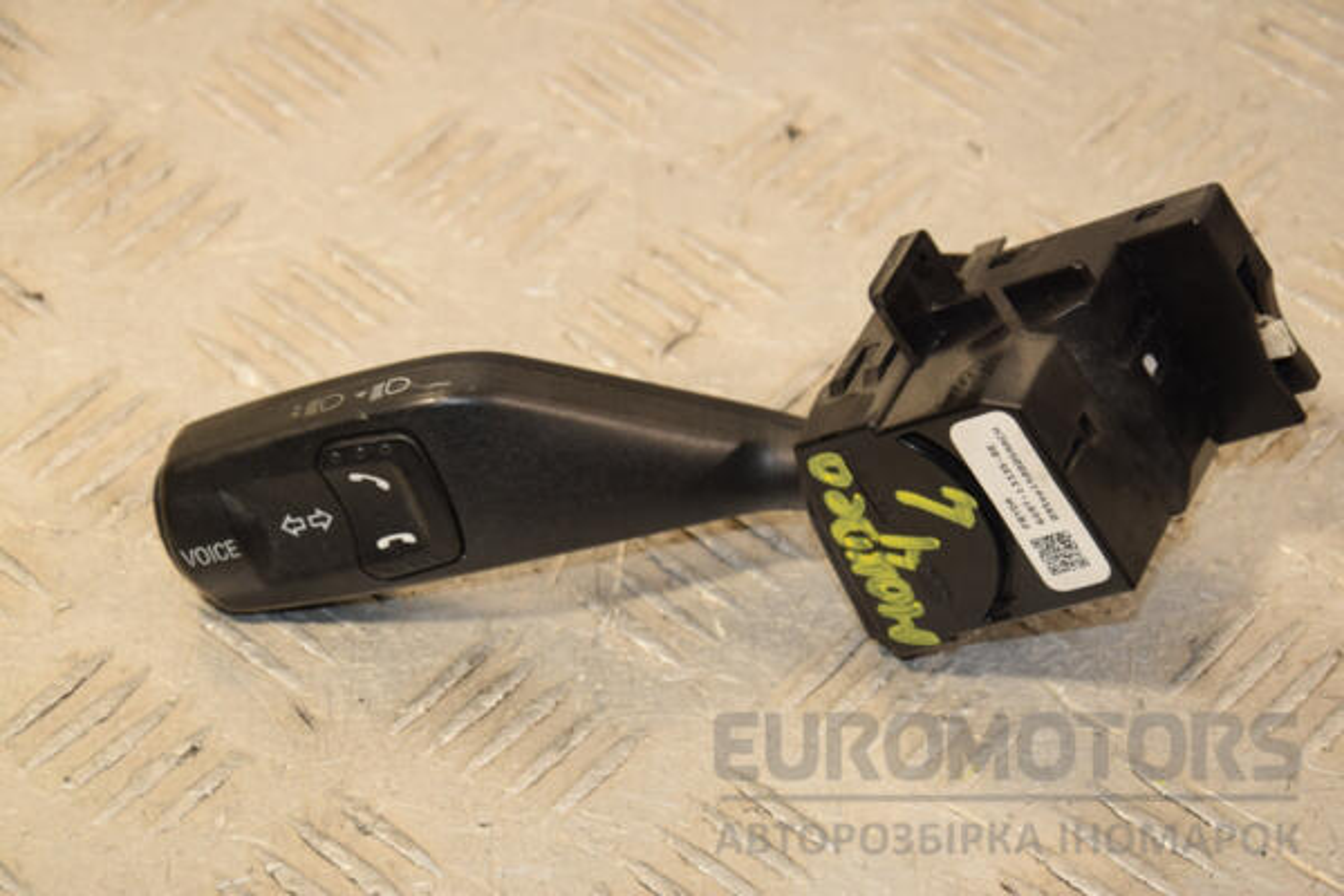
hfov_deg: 16.1
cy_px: 448
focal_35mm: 128
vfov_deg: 10.8
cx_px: 672
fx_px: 4760
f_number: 8
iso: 800
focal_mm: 85
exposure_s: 1/200
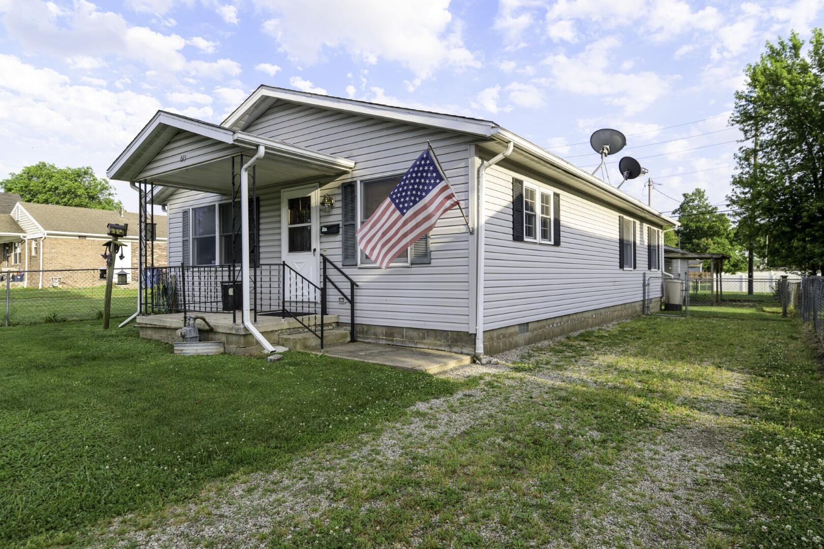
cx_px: 412
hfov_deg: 81.2
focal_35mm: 21
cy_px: 274
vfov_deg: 59.5
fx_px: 481
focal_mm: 21
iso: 64
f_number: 5.6
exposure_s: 1/100
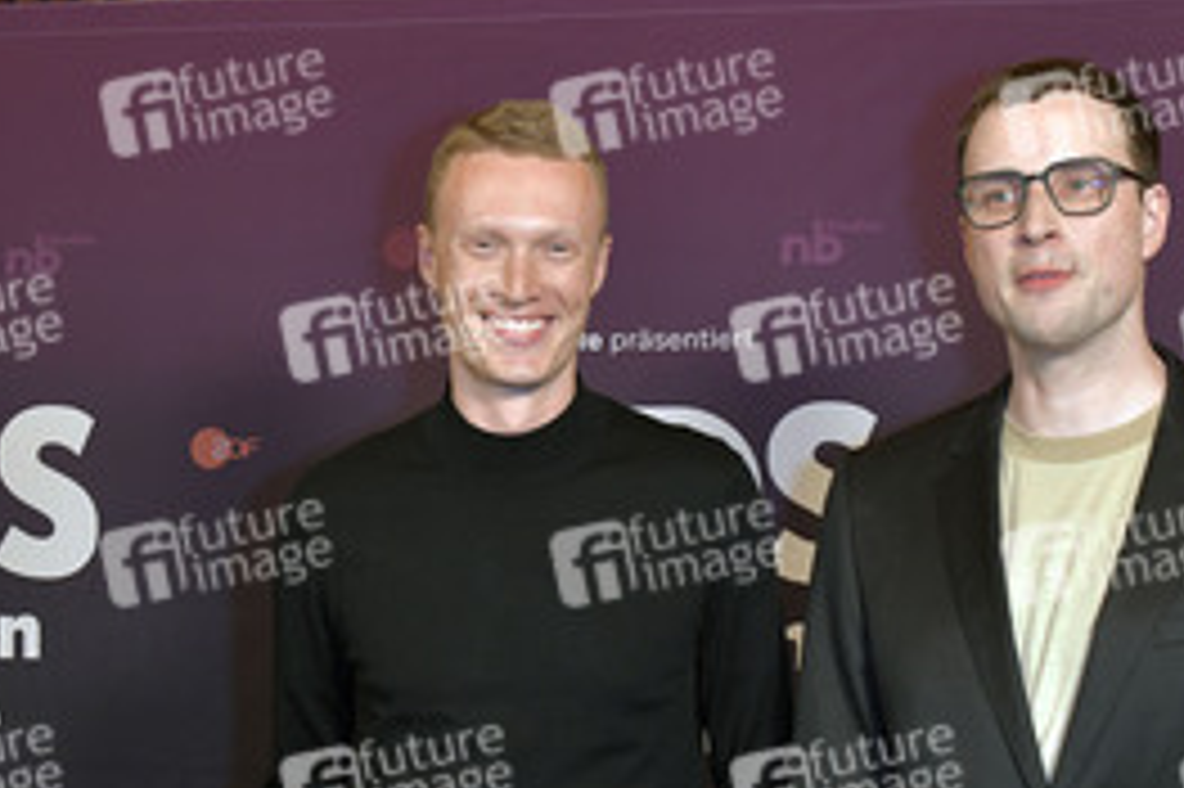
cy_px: 666
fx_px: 1972
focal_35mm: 60
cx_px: 727
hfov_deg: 33.3
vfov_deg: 22.2
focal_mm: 35
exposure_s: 1/200
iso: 2000
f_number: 6.3
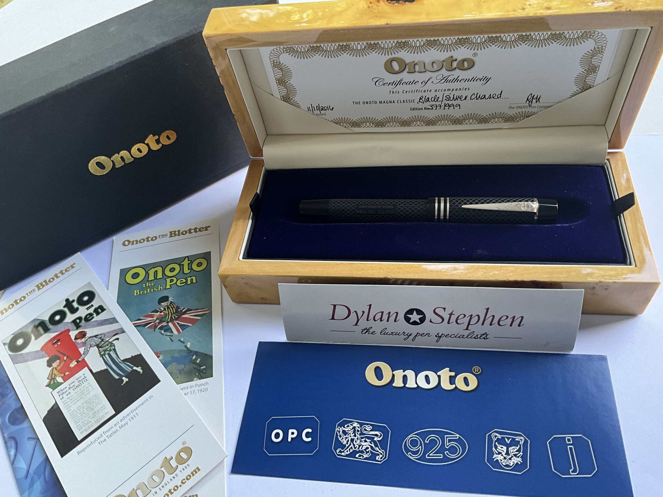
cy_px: 248
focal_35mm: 29
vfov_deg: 48.2
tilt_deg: -52.4
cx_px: 332
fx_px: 555
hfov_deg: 61.7
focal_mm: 3
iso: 64
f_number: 1.8
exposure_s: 1/73
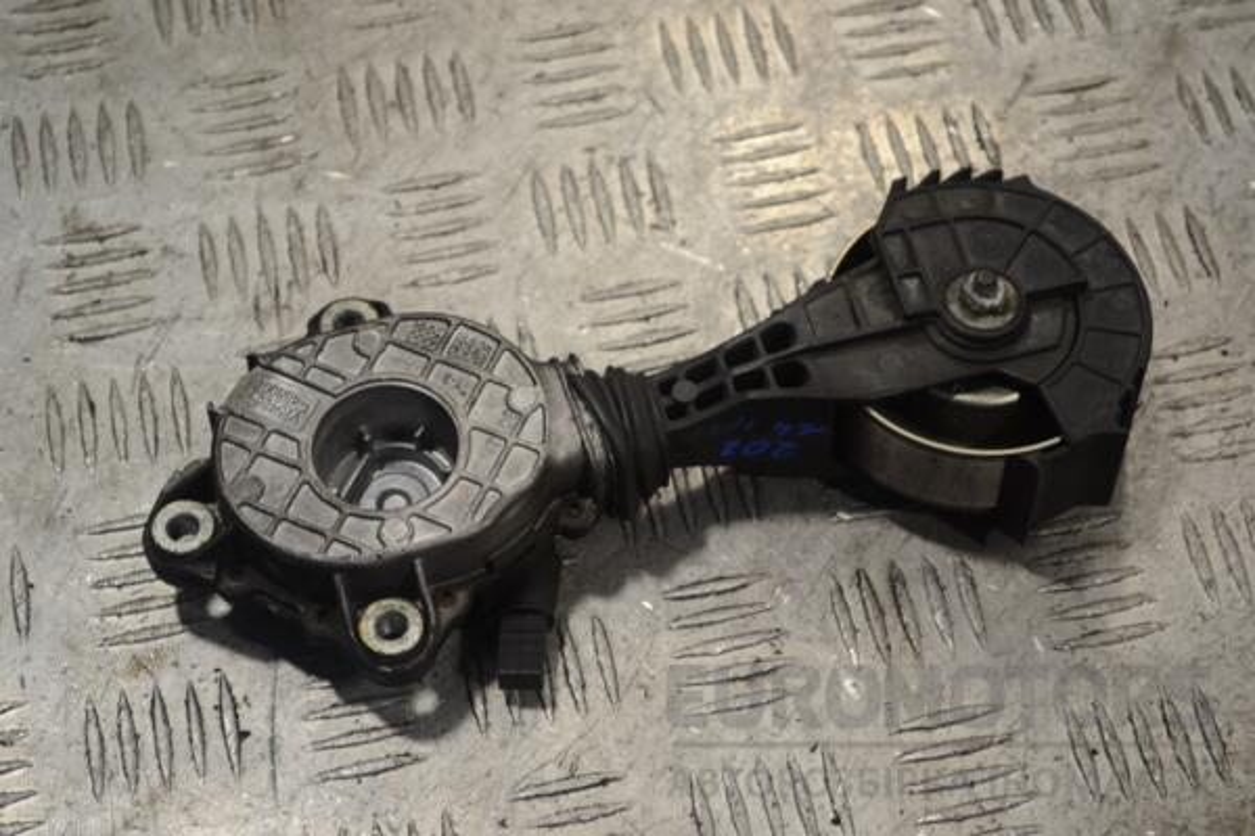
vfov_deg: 18.9
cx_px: 628
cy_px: 418
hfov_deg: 28.1
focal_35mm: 72
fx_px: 2510
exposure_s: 1/30
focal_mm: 48
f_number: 5.6
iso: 100
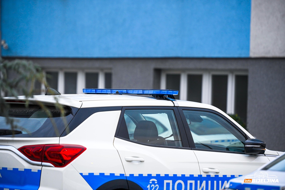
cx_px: 142
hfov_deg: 12.5
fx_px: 1306
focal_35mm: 165
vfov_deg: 8.3
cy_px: 95
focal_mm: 165
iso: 800
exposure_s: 1/250
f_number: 2.8
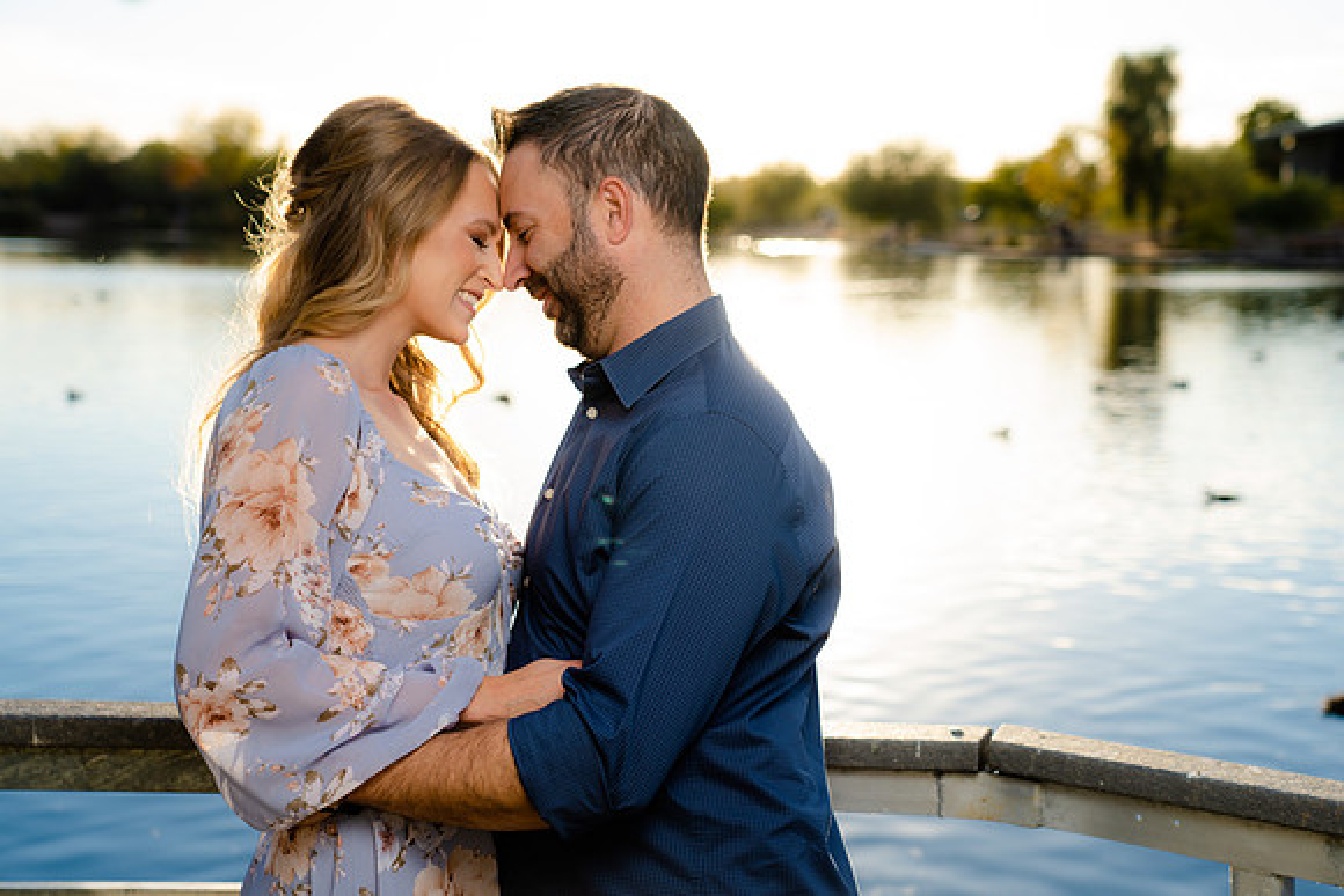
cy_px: 436
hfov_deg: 37.3
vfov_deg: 25.4
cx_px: 690
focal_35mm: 53
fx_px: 1993
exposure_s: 1/250
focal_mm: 52
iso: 50
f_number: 4
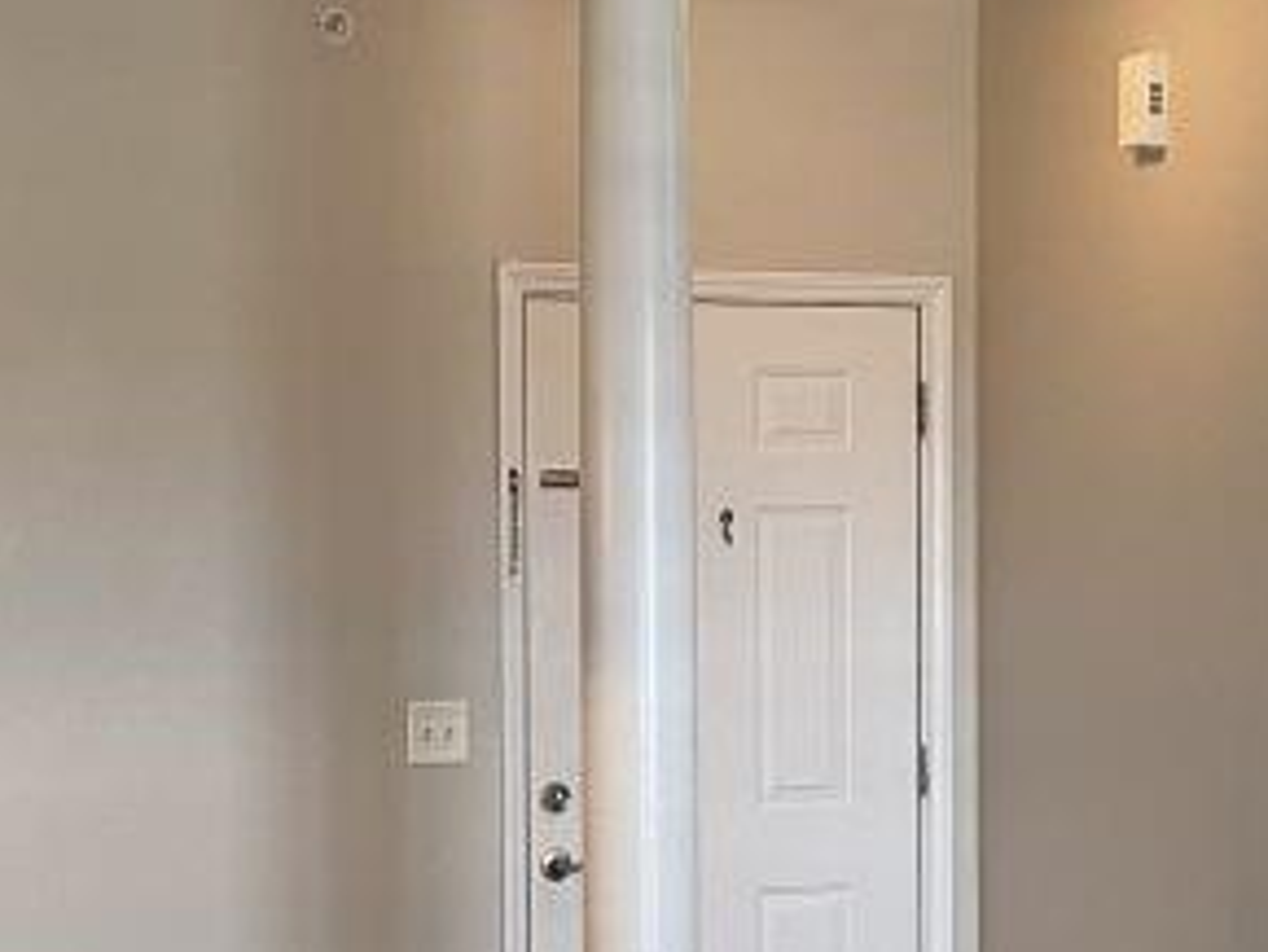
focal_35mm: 92
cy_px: 627
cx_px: 803
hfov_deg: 21.3
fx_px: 3371
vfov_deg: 16.0
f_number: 1.8
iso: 80
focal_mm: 4.25
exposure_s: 1/60
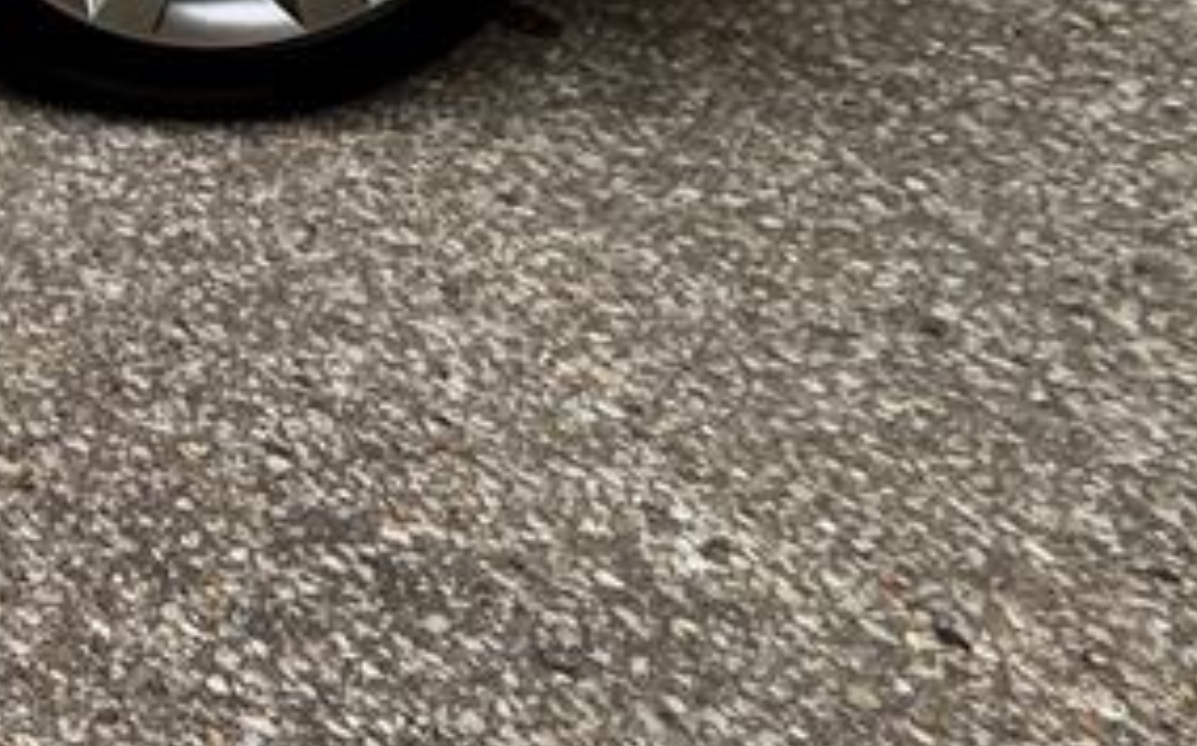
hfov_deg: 18.2
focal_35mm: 67
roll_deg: +1.8
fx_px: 2184
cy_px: -708
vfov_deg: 15.7
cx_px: -1277
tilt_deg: -17.1
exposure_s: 1/223
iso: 40
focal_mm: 2.22
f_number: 2.2
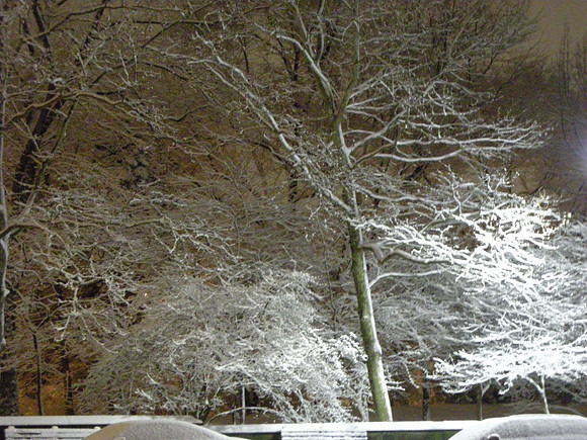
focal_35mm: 105
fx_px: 1781
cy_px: 220
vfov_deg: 14.1
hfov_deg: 18.7
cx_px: 294
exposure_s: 1/2.2
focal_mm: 17.1
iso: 800
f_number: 4.7
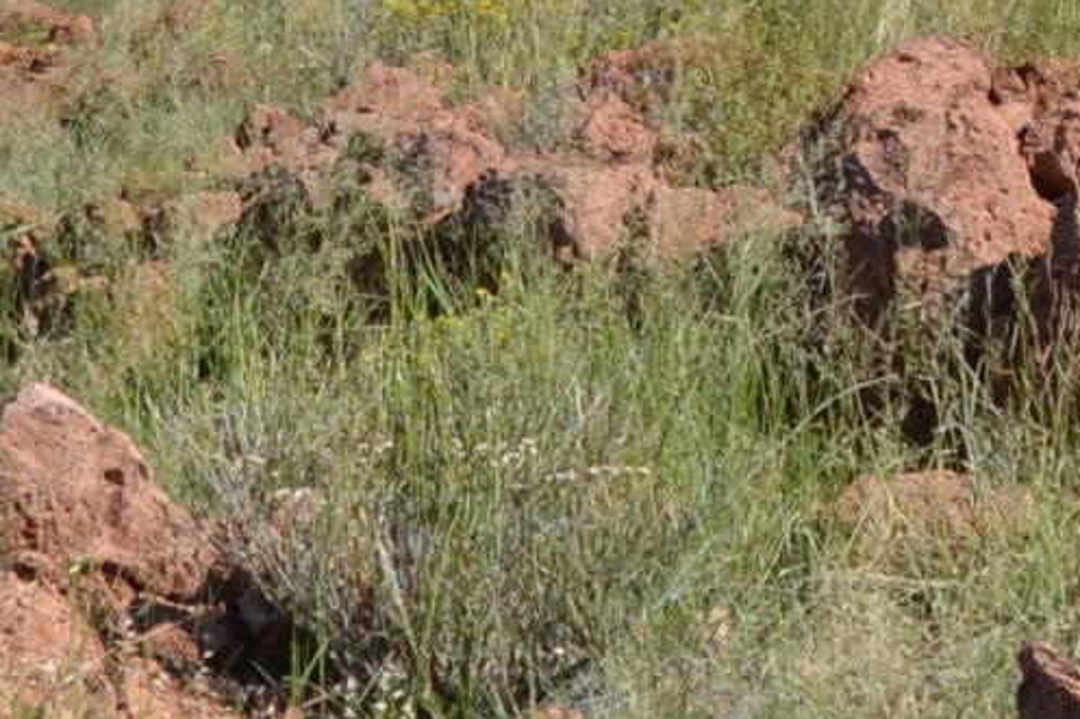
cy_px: -367
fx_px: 4888
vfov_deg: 8.2
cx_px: 791
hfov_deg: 12.6
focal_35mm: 163
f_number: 8
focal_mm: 18
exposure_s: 1/250
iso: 100
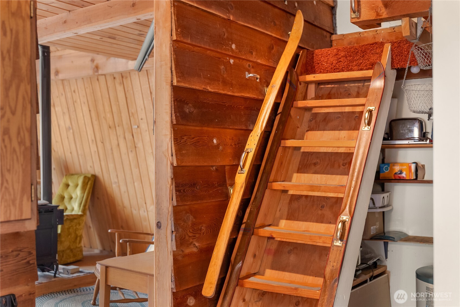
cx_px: 230
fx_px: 497
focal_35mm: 39
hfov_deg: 49.6
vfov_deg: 34.3
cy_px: 154
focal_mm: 38.9
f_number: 2.8
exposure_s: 1/15
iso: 400
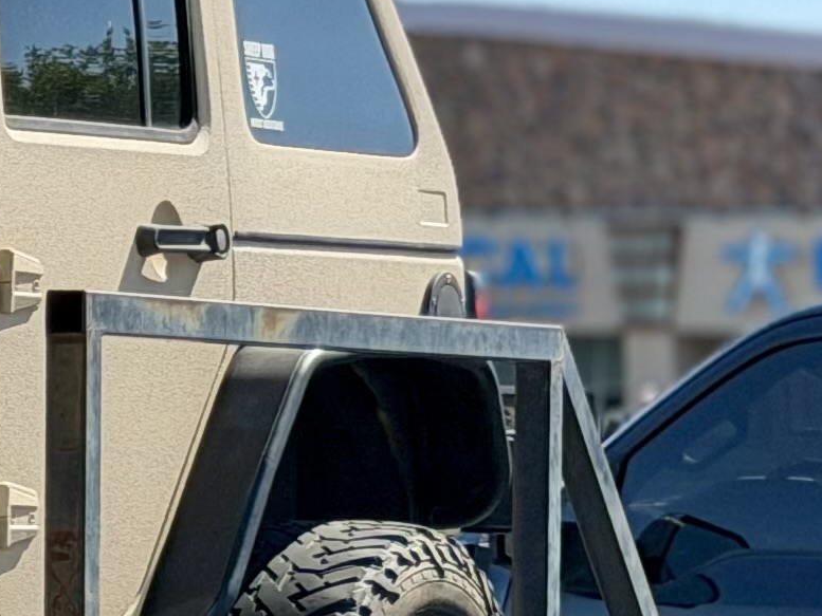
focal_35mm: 249
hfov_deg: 7.7
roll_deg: -0.5
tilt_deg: -0.4
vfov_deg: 6.0
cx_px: -710
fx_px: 5914
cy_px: 422
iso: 80
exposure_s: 1/3226
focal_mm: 6.76
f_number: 1.78
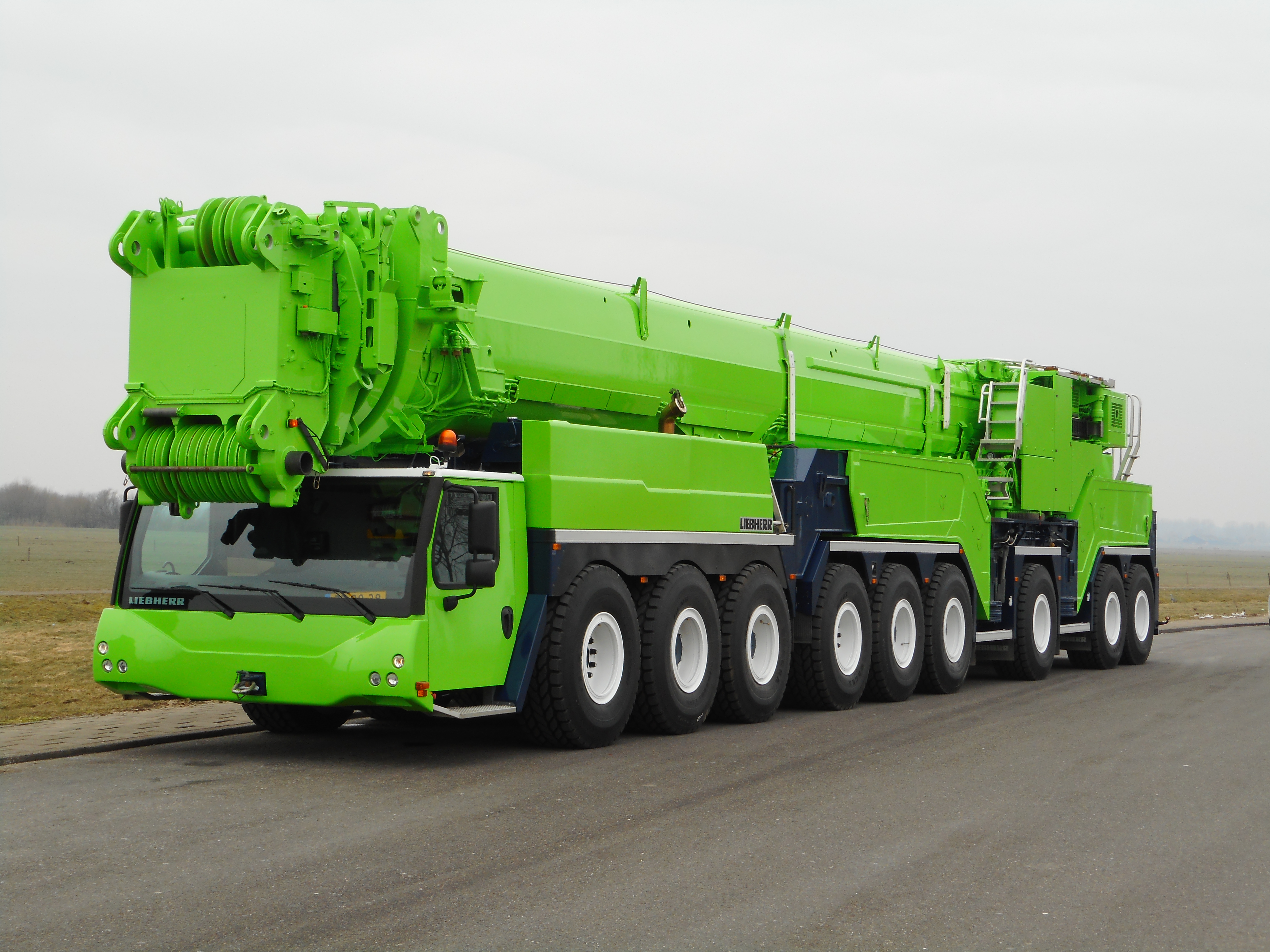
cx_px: 635
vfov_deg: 21.9
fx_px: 2458
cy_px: 476
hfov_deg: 29.0
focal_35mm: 67
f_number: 5.3
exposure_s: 1/125
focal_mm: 12
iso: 80
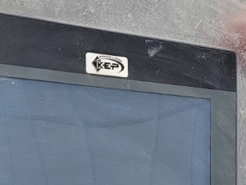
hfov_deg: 16.0
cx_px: 143
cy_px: 196
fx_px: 874
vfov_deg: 11.9
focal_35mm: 123
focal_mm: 4.25
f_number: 1.8
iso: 50
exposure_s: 1/1732
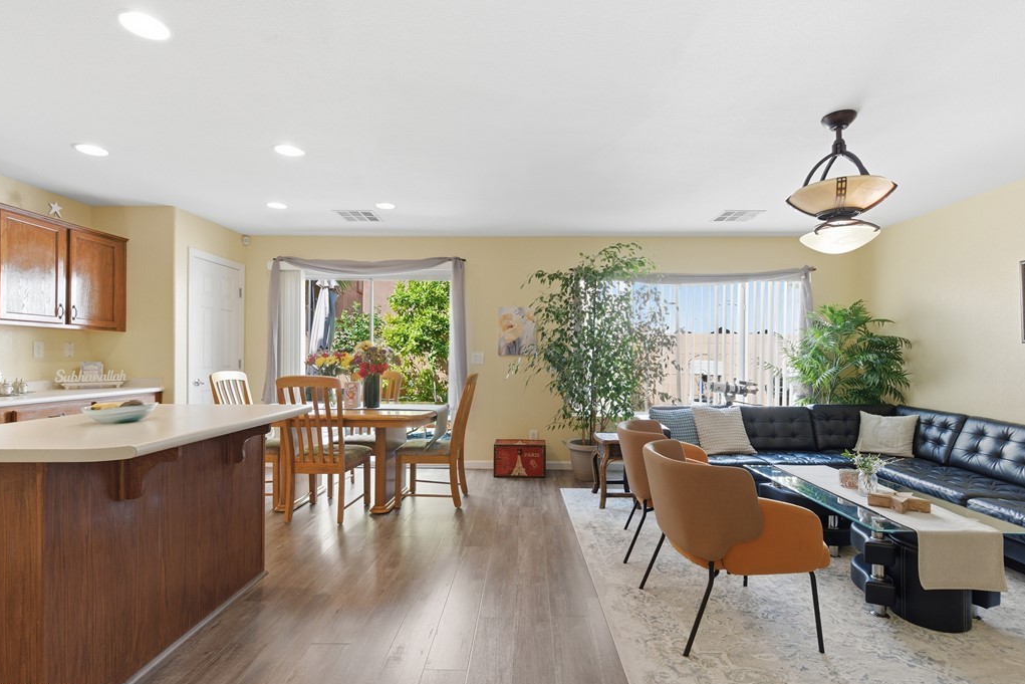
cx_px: 517
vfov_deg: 70.5
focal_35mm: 17
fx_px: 484
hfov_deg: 93.3
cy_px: 348
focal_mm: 16
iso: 400
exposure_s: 1/400
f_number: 9
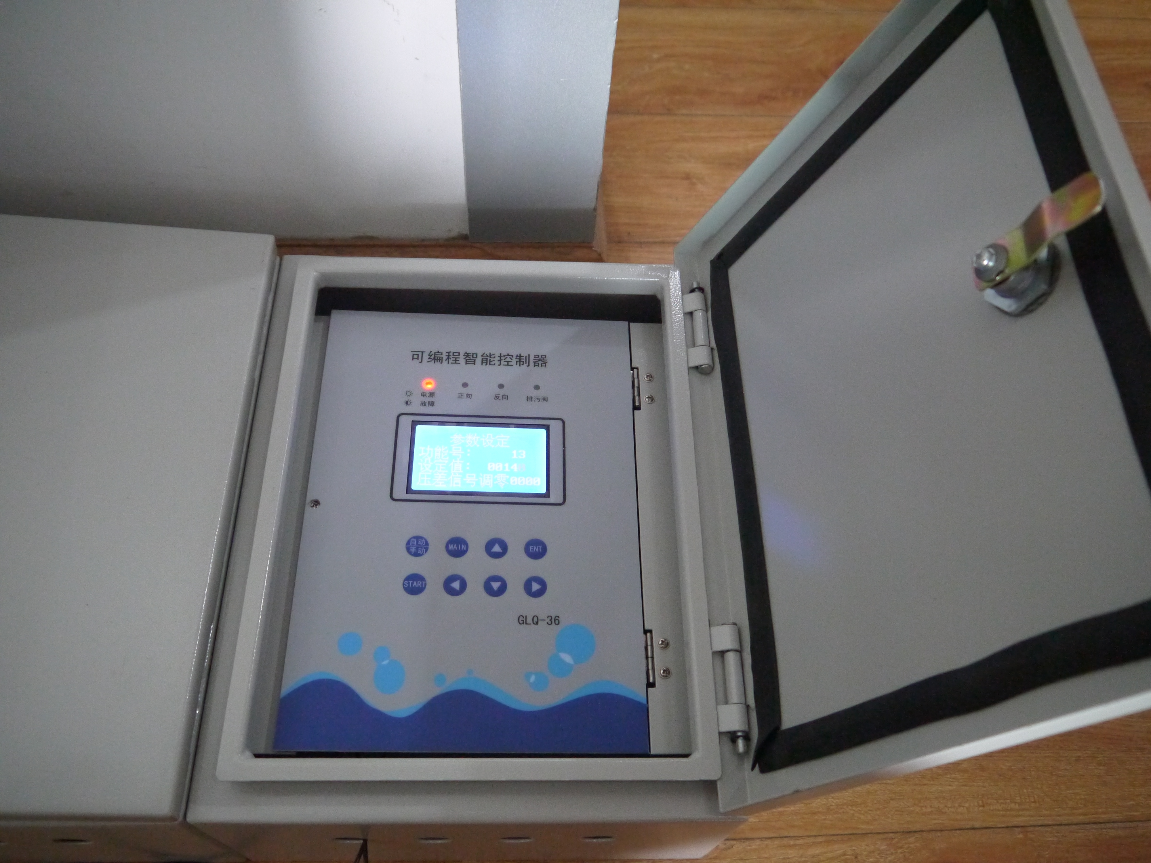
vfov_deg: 46.8
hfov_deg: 60.0
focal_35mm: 30
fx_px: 998
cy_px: 432
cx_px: 576
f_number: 3.6
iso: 1600
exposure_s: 1/40
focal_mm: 15
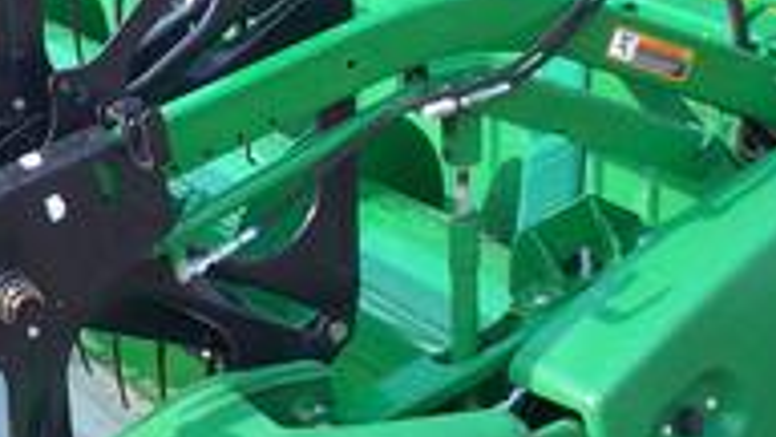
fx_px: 2346
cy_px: 210
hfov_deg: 17.5
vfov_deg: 10.6
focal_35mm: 114
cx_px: -267
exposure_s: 1/218
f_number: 2.8
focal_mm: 6.2
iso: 80
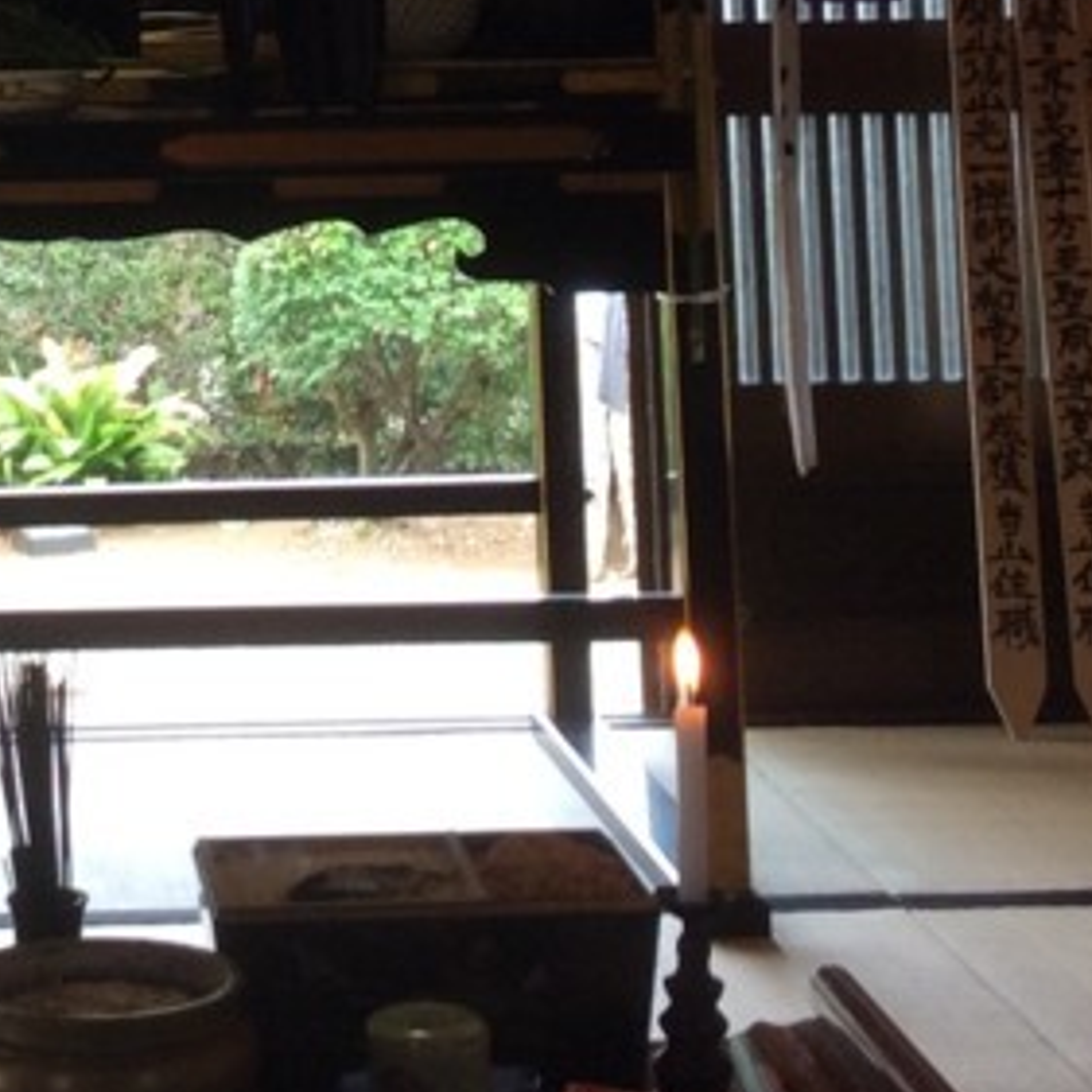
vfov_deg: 16.2
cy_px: -255
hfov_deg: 16.5
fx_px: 3676
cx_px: 0
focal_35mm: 103
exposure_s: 1/60
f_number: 2.4
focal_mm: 3.3
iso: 40
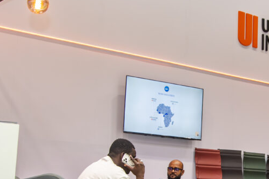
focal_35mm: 74
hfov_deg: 26.7
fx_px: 553
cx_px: 224
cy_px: 125
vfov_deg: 18.4
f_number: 4
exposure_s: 1/200
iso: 800
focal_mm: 24
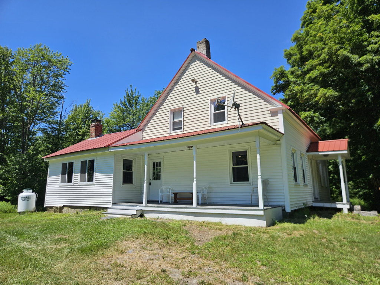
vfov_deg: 58.9
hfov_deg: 73.9
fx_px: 252
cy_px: 142
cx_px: 190
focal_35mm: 23
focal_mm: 5.4
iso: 25
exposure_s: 1/1962
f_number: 1.8
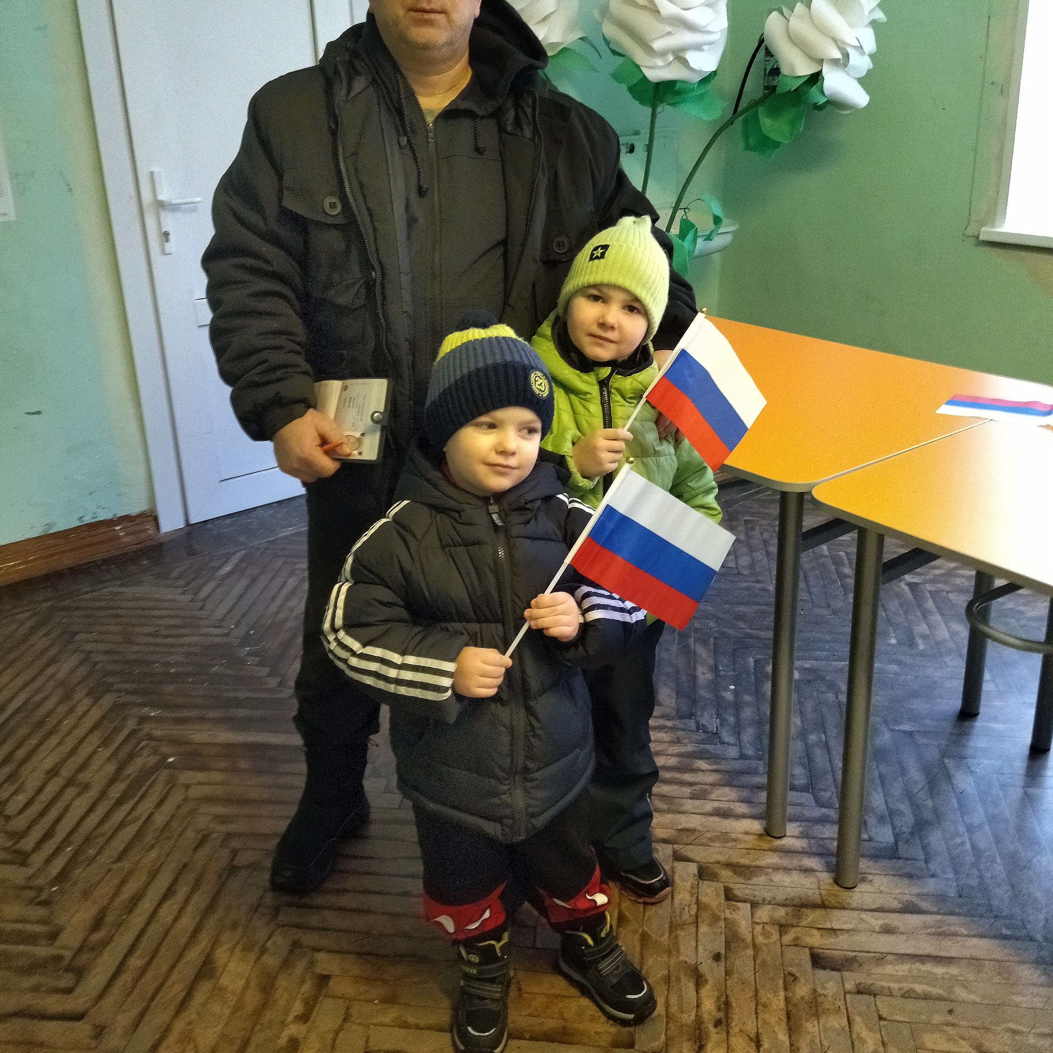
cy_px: 437
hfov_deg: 51.1
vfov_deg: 50.9
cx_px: 525
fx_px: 1101
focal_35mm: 32
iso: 822
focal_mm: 4.74
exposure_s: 1/25
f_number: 1.79
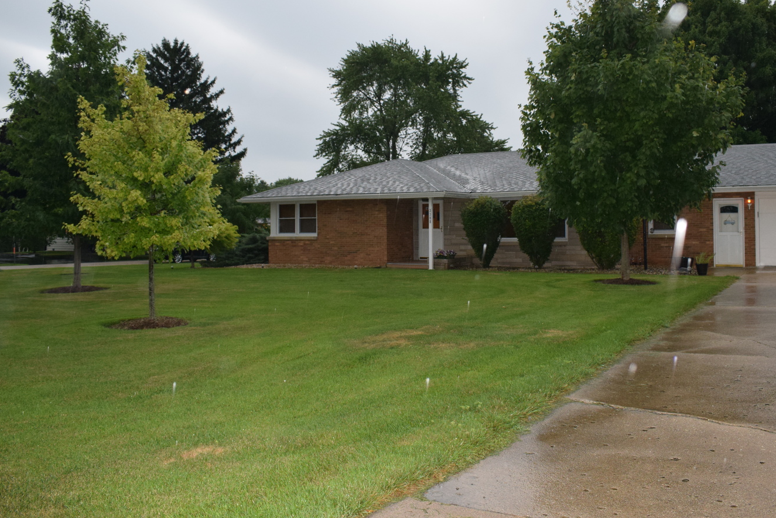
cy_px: 211
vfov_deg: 39.8
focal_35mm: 33
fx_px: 711
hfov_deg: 57.1
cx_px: 421
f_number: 5
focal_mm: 18
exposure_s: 1/100
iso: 800
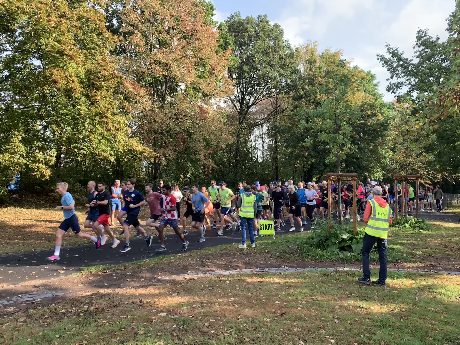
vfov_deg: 53.1
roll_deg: -1.6
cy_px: 172
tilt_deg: +3.2
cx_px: 230
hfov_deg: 67.3
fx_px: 346
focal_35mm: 26
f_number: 1.8
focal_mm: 4.25
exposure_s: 1/279
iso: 25
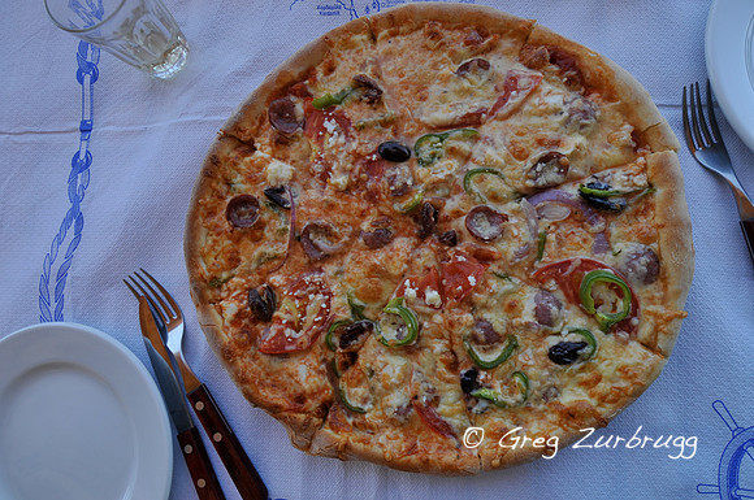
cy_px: 250
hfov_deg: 90.1
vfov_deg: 67.2
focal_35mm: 18
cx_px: 377
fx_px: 376
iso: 200
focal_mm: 12
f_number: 7.1
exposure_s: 1/200
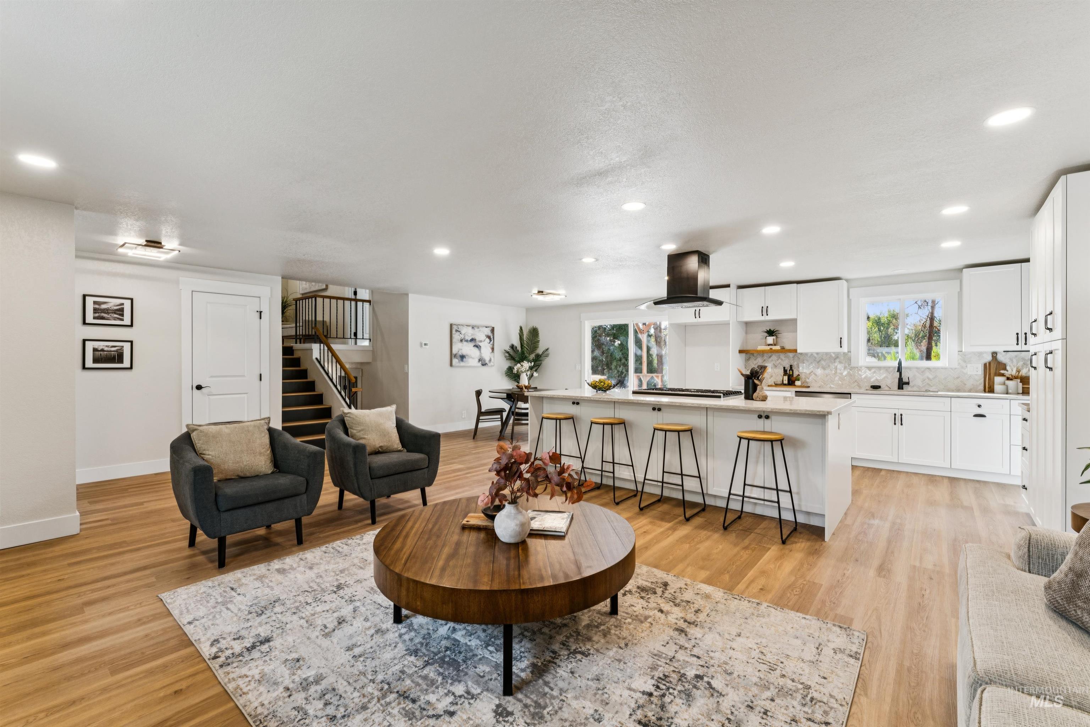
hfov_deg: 98.2
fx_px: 472
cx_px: 545
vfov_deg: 75.1
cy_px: 364
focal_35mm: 16
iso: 400
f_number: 13
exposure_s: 1/8
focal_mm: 15.6
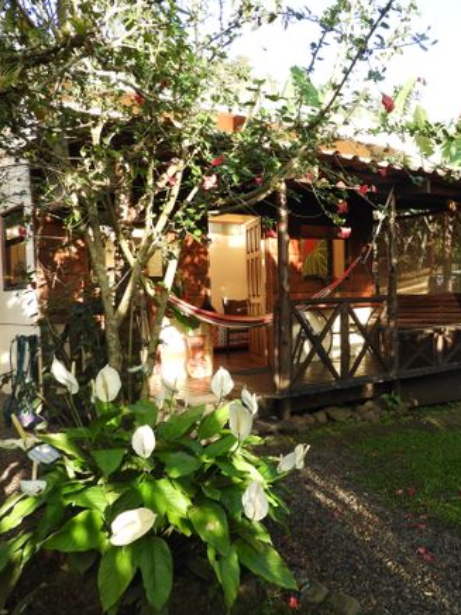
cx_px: 330
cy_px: 310
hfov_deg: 42.0
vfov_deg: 55.4
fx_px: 586
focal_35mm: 33
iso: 100
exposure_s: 1/100
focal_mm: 4.3
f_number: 3.3
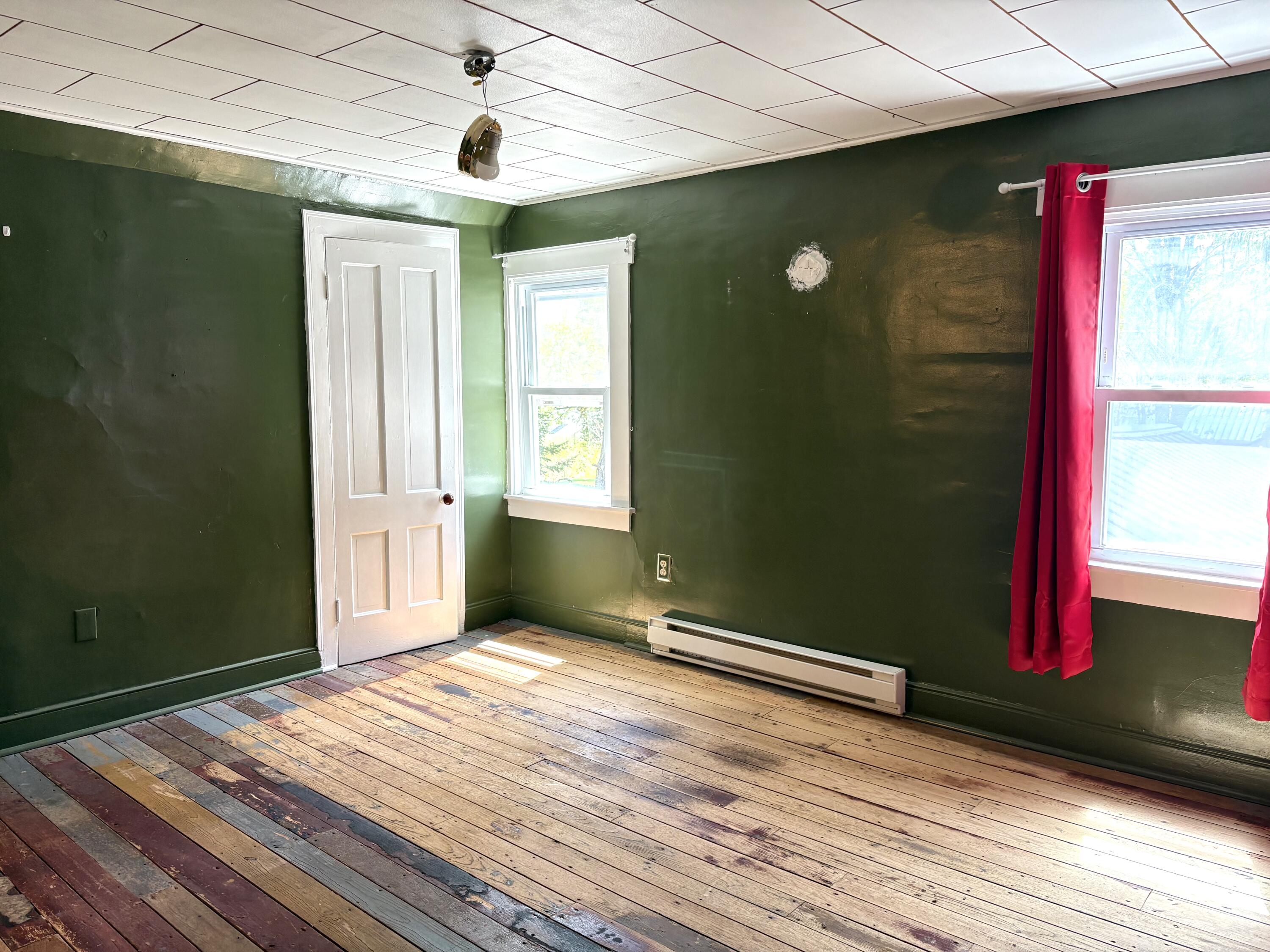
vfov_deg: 53.1
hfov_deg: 67.3
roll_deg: +0.3
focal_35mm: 26
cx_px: 635
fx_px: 954
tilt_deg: -4.5
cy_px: 476
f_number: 1.6
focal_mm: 5.96
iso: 125
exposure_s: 1/120
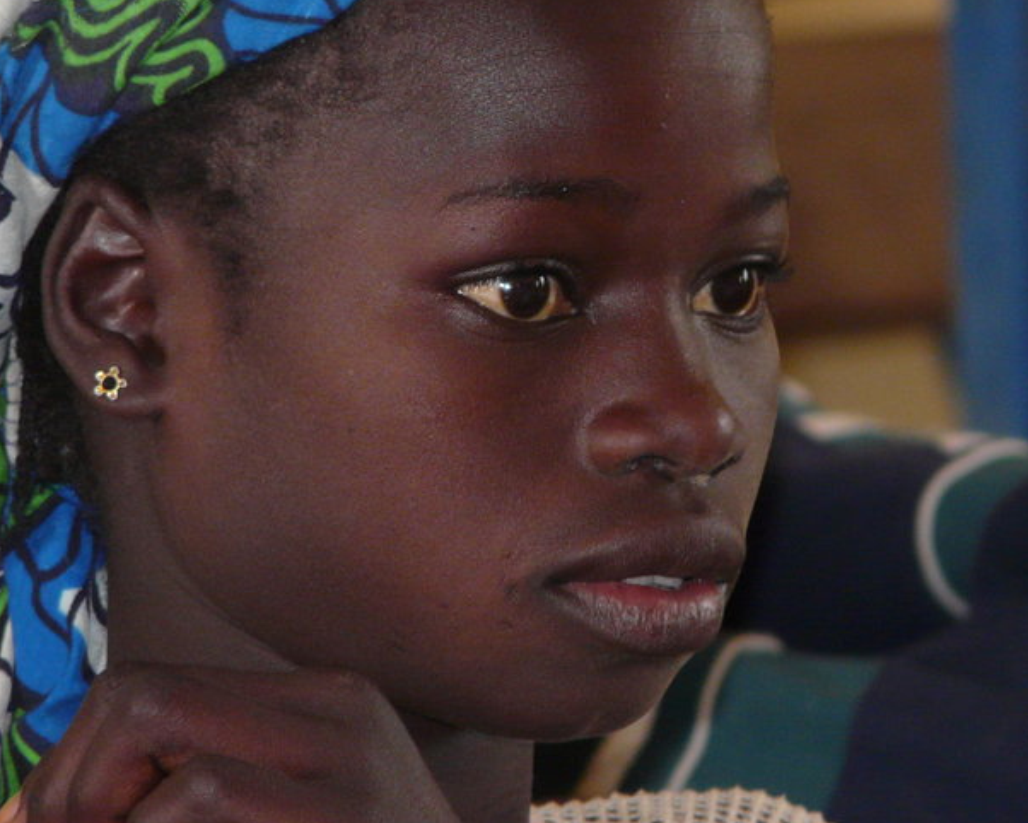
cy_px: 237
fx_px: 17683
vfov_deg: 2.7
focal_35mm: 581
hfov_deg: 3.3
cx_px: 422
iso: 200
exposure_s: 1/50
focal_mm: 57.4
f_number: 3.6
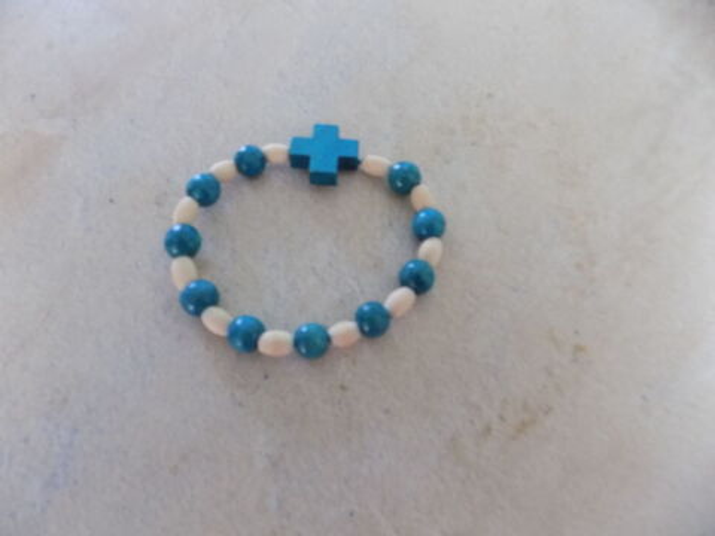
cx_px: 358
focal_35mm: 23
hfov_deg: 73.9
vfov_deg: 58.9
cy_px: 268
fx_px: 475
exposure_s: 1/30
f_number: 3.1
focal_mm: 4
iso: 360
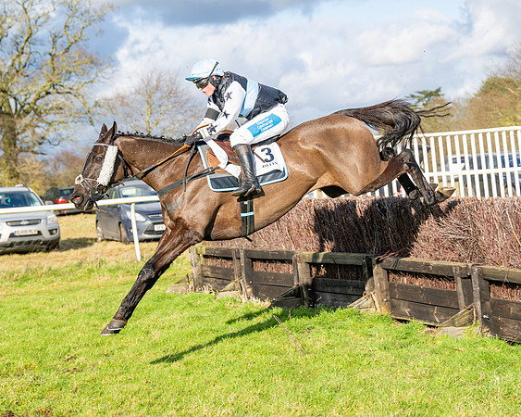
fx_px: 1347
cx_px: 263
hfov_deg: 21.9
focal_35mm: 87
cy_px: 213
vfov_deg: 17.6
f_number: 4
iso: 200
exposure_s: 1/2000
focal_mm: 70
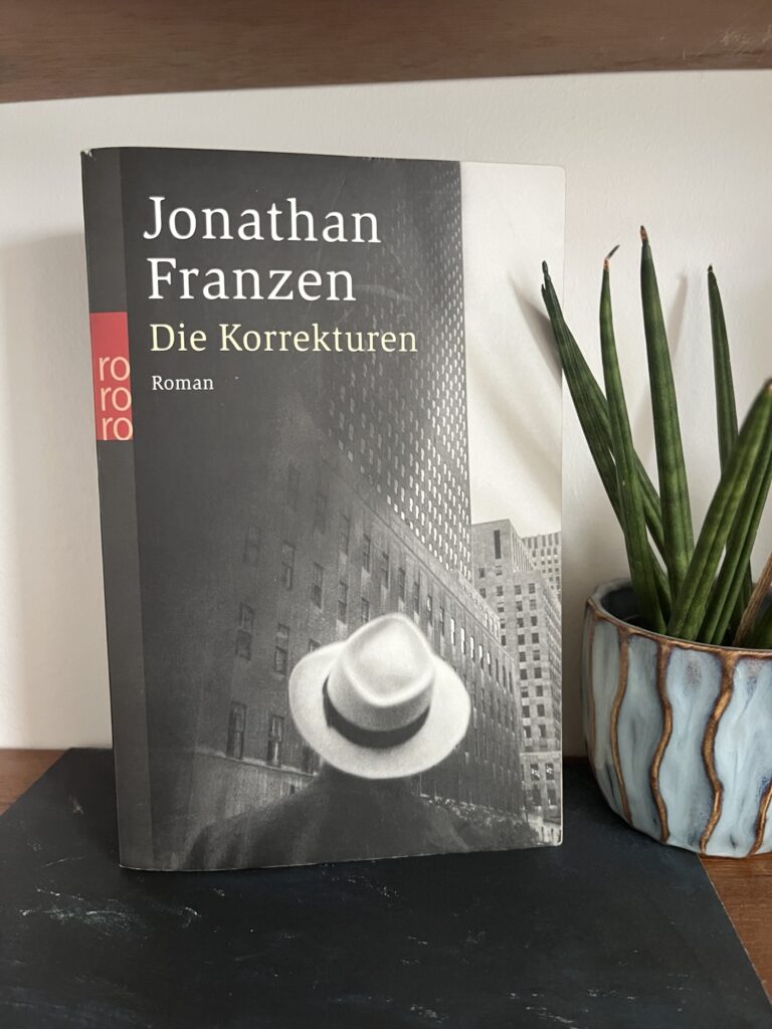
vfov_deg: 67.3
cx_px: 386
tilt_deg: -8.7
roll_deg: +1.3
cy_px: 514
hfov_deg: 53.1
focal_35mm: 26
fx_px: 773
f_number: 1.6
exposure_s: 1/50
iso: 500
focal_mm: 5.1
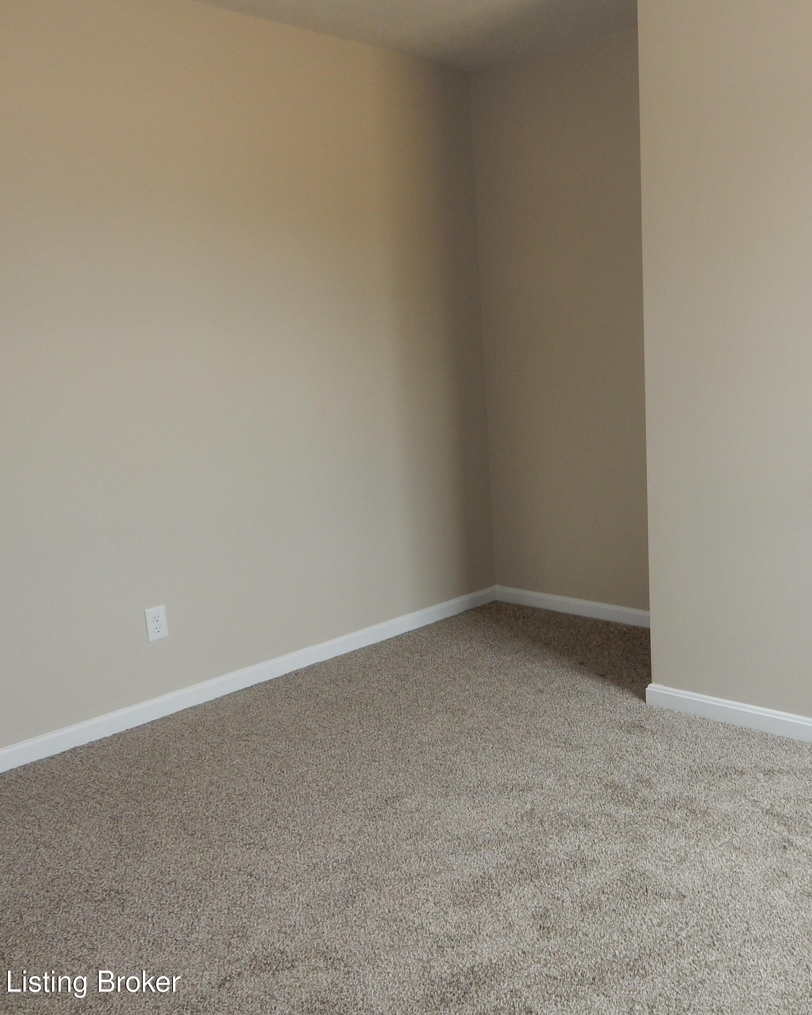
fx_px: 991
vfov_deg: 54.2
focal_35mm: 33
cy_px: 514
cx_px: 596
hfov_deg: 43.3
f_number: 3.7
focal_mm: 4.5
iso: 140
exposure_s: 1/30
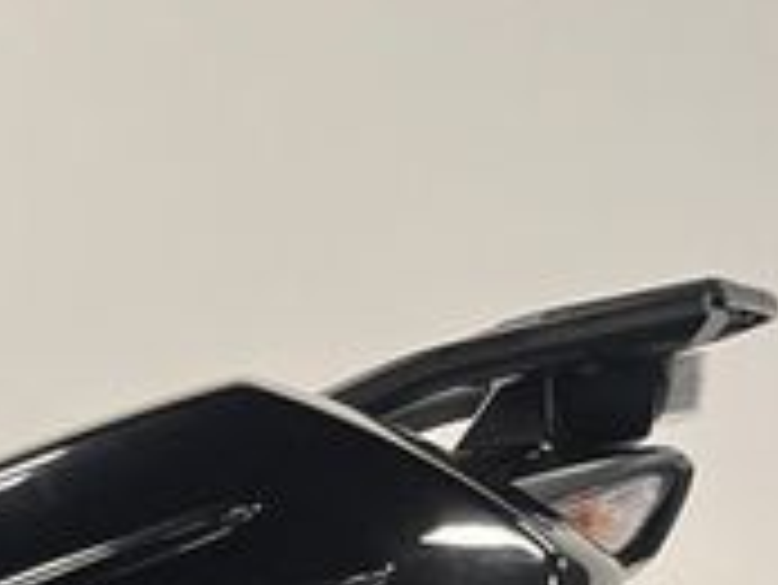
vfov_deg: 14.5
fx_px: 2159
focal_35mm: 96
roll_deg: -0.6
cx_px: -612
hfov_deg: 16.9
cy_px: 846
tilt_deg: -1.6
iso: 100
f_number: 1.6
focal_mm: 5.1
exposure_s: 1/50
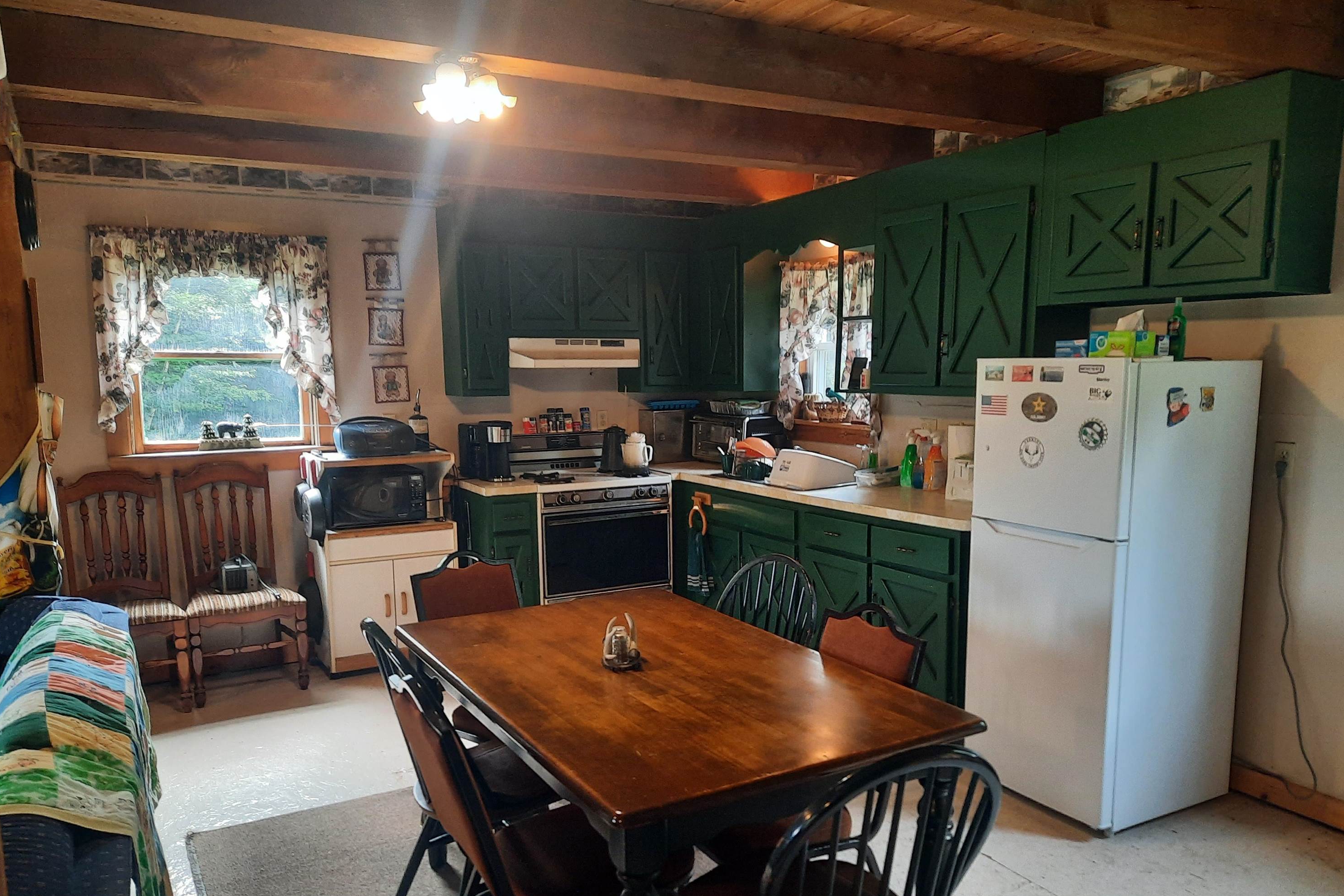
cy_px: 509
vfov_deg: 47.8
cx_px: 693
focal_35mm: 27
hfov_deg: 67.4
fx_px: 1008
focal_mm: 4.6
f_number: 2
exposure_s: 1/40
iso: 250
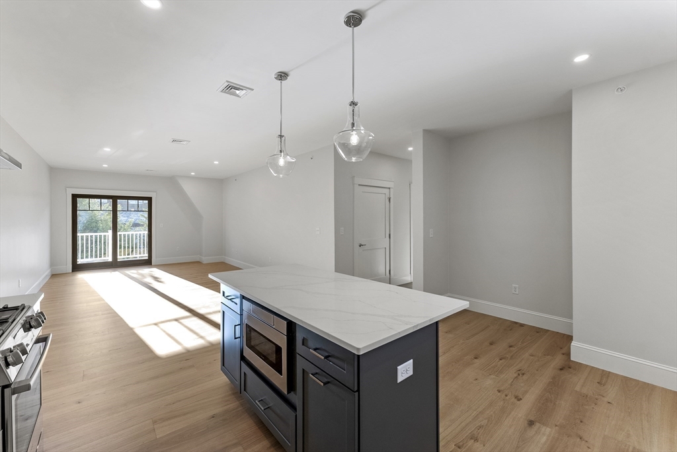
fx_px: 263
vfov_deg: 81.3
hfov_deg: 104.2
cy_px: 226
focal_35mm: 14
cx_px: 338
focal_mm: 14
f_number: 6.3
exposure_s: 1/100
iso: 500
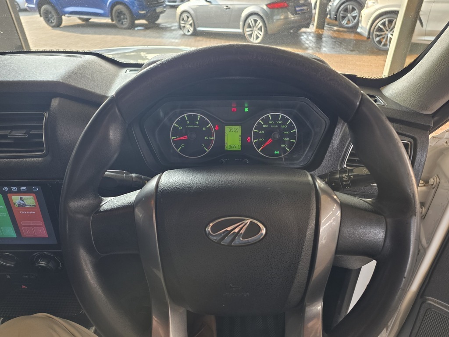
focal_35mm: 23
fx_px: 298
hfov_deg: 73.9
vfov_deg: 58.9
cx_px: 224
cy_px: 168
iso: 200
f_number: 1.7
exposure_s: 1/100
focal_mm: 6.25
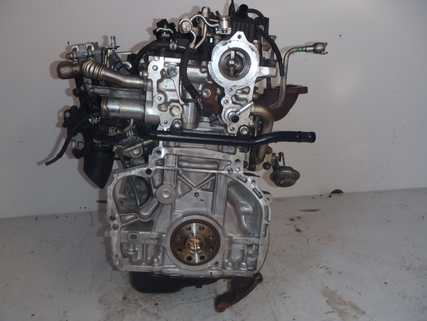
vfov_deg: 37.7
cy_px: 160
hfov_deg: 49.0
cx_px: 214
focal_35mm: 38
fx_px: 469
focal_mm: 6.83
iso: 100
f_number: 4.6
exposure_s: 1/40
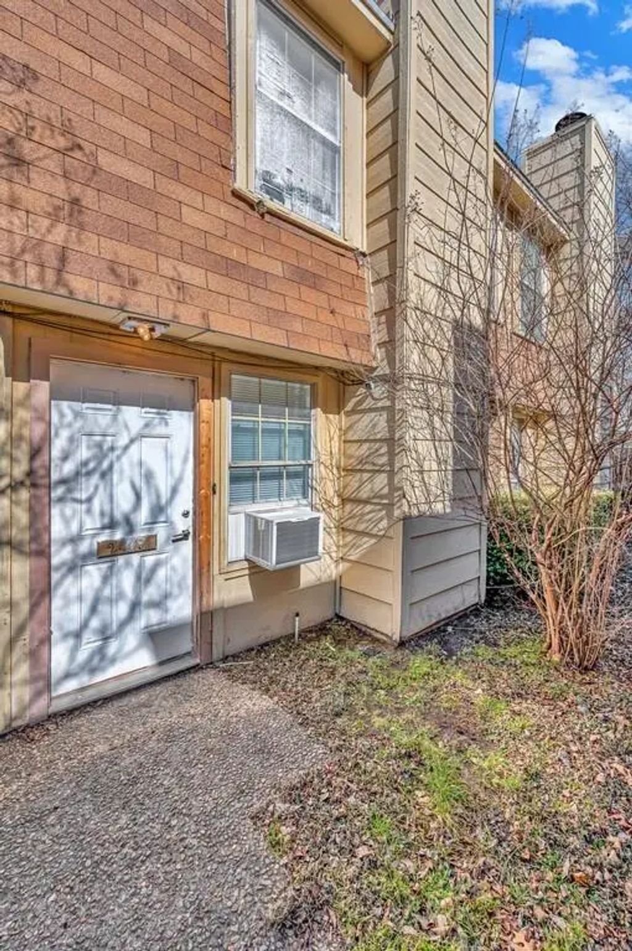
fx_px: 369
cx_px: 316
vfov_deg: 104.3
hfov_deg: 81.1
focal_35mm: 14
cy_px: 476
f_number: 8
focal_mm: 14
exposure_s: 1/320
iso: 125
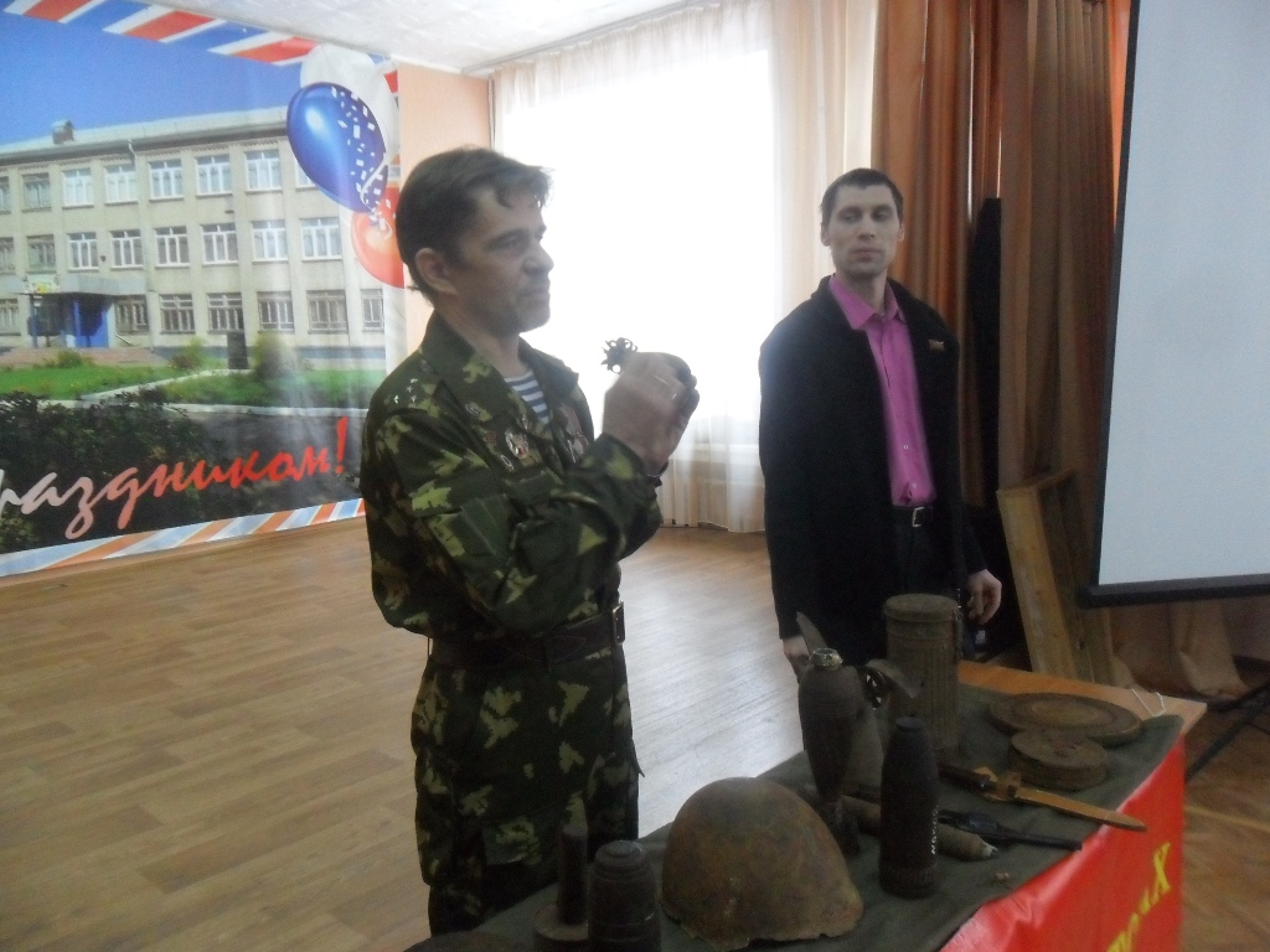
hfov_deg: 65.3
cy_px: 476
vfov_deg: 51.4
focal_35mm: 27
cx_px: 635
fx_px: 991
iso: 400
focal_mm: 4.9
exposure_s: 1/45
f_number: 3.5
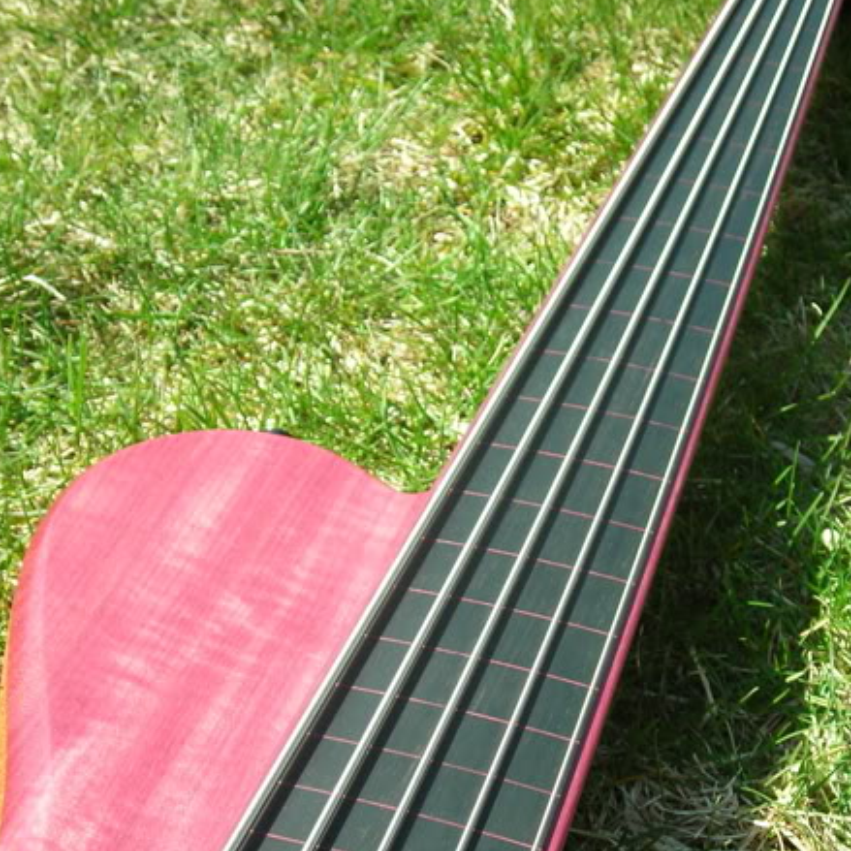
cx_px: 477
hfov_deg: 27.3
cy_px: 537
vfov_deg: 27.2
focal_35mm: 63
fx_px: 1752
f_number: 3.4
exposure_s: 1/240
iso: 50
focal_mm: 7.8
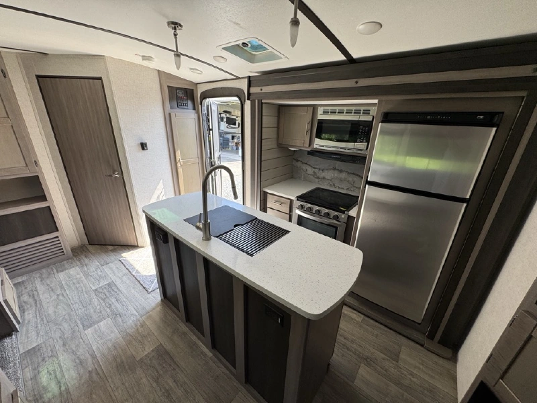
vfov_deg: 85.7
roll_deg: -3.4
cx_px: 268
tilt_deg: -16.6
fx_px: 217
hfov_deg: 102.1
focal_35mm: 14
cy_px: 202
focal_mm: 2.22
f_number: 2.2
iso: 40
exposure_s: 1/99
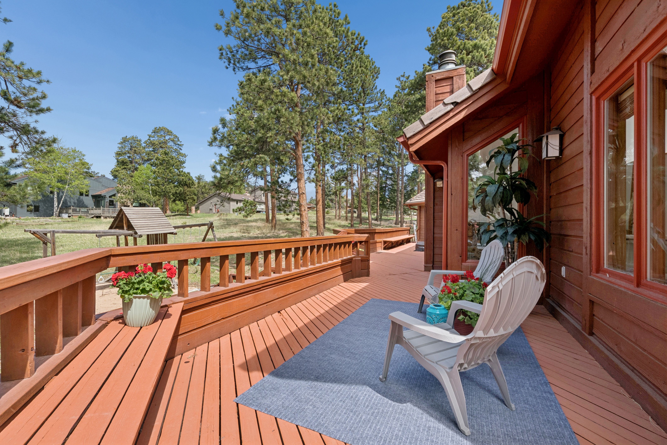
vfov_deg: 77.4
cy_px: 222
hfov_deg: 100.4
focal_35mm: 15
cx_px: 334
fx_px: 278
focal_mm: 15
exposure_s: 1/160
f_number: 9
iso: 160
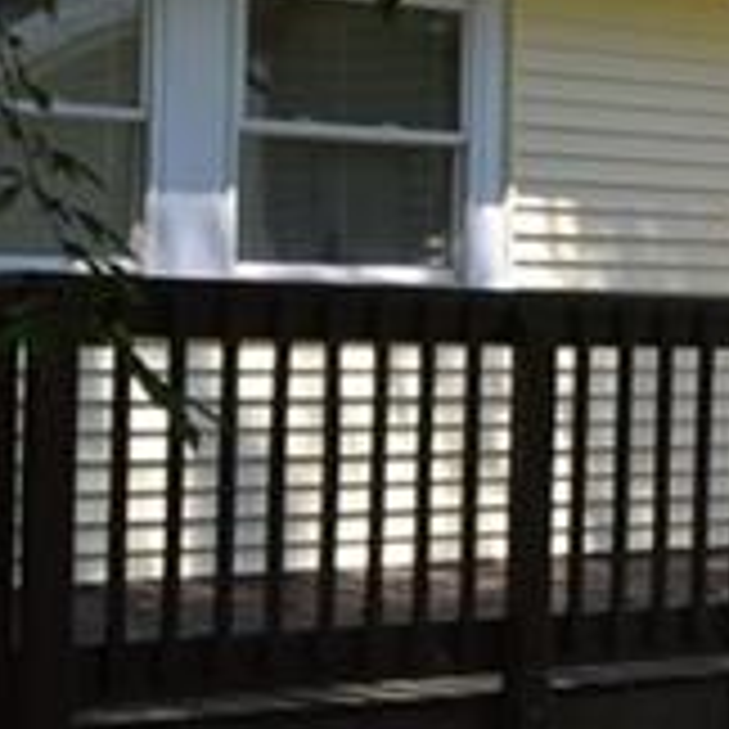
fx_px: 2692
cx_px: 1354
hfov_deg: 13.6
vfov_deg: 15.4
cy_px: 248
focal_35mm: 113
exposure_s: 1/160
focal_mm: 14
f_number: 6.3
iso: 100
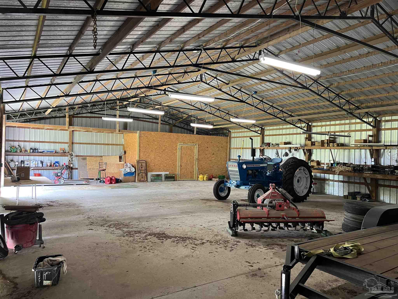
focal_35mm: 26
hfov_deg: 67.3
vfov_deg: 53.1
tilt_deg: +0.8
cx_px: 199
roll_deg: -0.6
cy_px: 150
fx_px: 299
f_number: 1.5
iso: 100
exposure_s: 1/60
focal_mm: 5.7
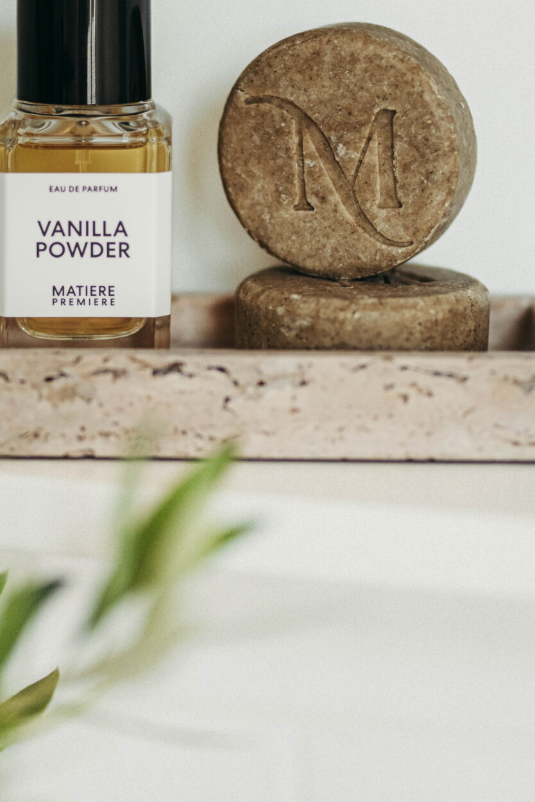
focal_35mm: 174
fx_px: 3878
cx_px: 219
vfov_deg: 11.8
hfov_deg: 7.9
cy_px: 238
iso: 800
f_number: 1.4
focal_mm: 85
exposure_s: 1/2000
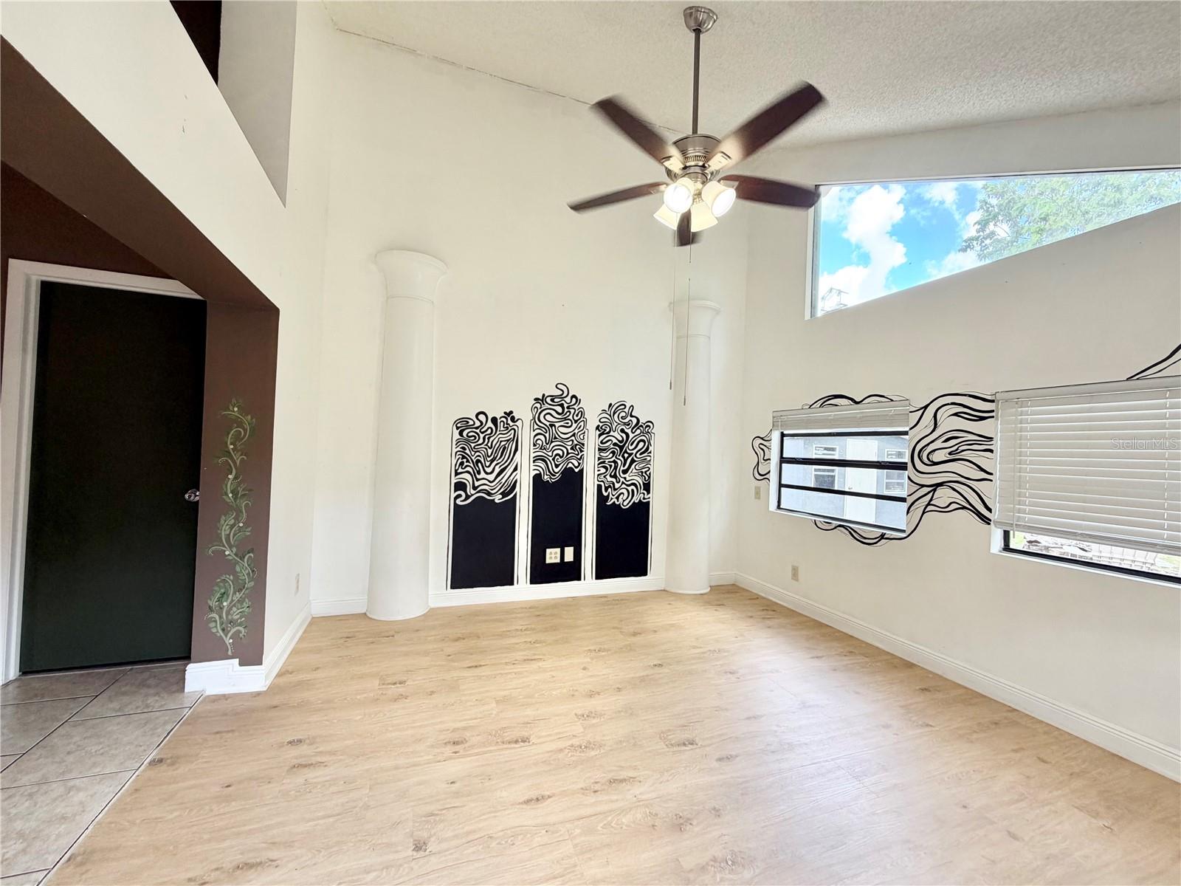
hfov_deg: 102.1
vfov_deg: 85.7
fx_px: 478
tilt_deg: +0.0
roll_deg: -2.0
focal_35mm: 14
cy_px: 443
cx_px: 590
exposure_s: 1/120
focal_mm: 2.22
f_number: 2.2
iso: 100
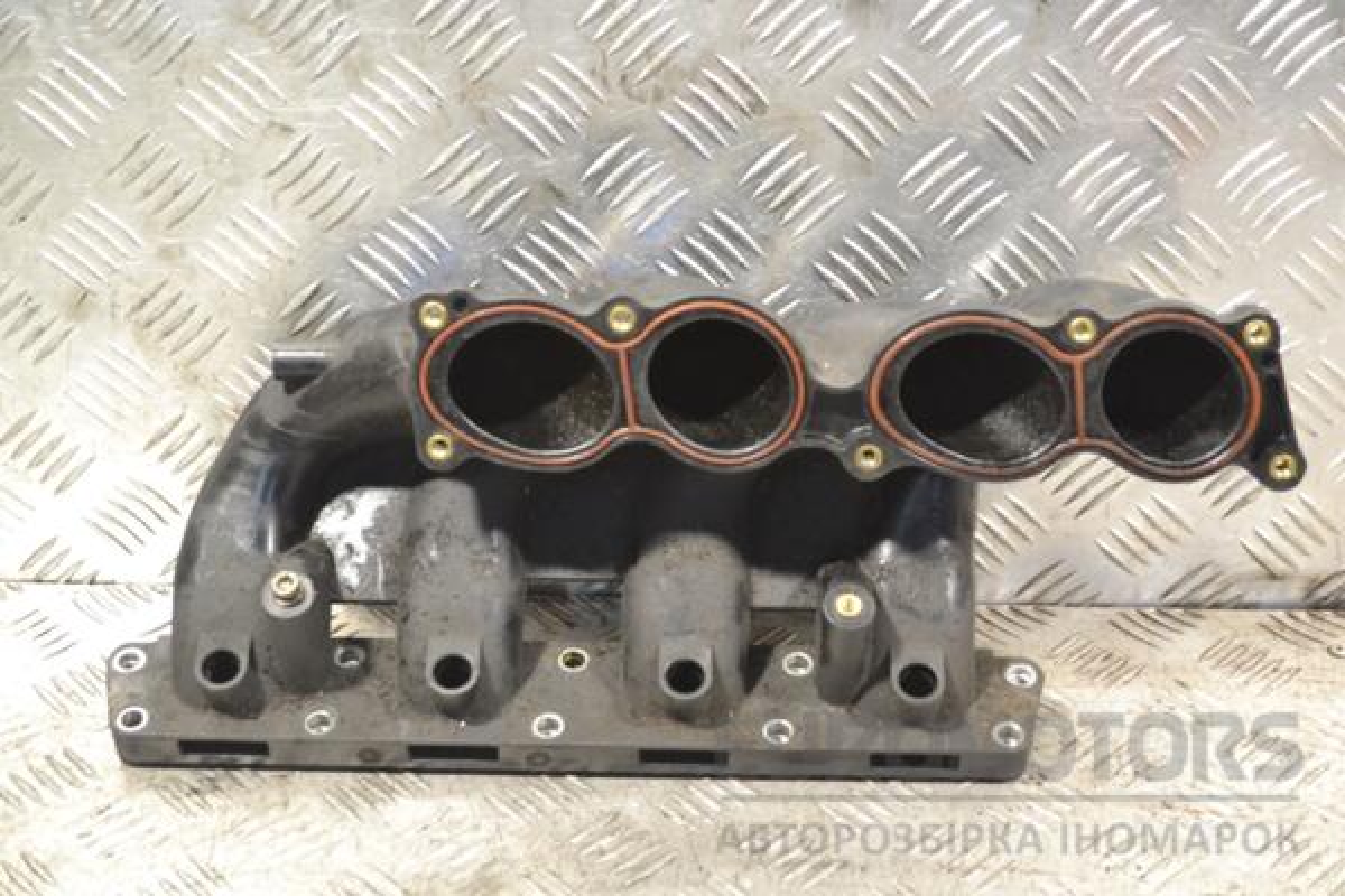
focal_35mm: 60
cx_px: 672
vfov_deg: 22.6
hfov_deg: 33.4
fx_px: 2241
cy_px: 448
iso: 3200
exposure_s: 1/125
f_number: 5.6
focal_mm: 40
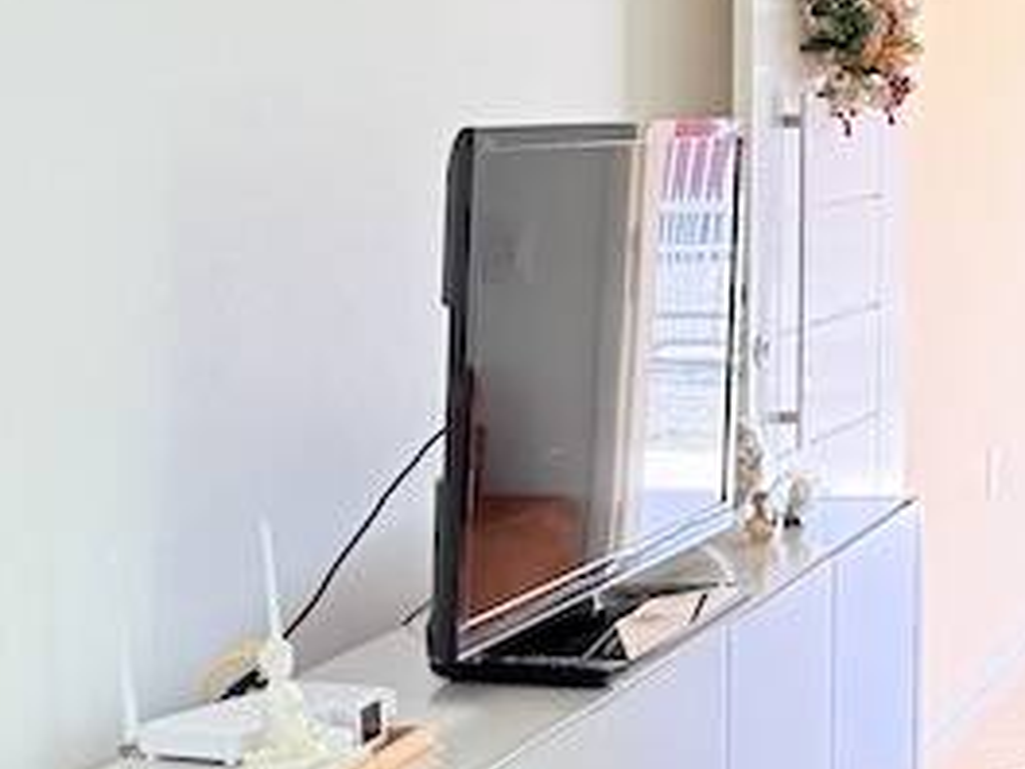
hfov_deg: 18.1
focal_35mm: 93
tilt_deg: +1.6
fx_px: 2754
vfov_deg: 15.6
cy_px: -27
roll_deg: -0.2
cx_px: 1670
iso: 100
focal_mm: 6.76
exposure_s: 1/120
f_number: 1.78
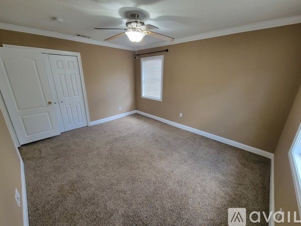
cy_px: 113
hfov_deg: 106.2
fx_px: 113
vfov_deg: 89.9
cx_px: 150
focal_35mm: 13
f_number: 2.2
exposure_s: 1/60
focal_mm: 2.2
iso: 320
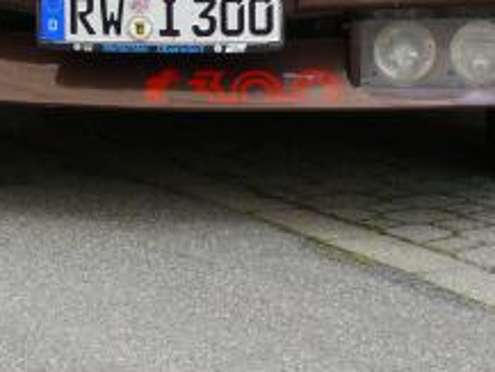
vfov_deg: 5.4
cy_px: -175
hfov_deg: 7.2
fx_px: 3920
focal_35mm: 274
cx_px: 315
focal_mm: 18
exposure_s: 1/125
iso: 100
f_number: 4
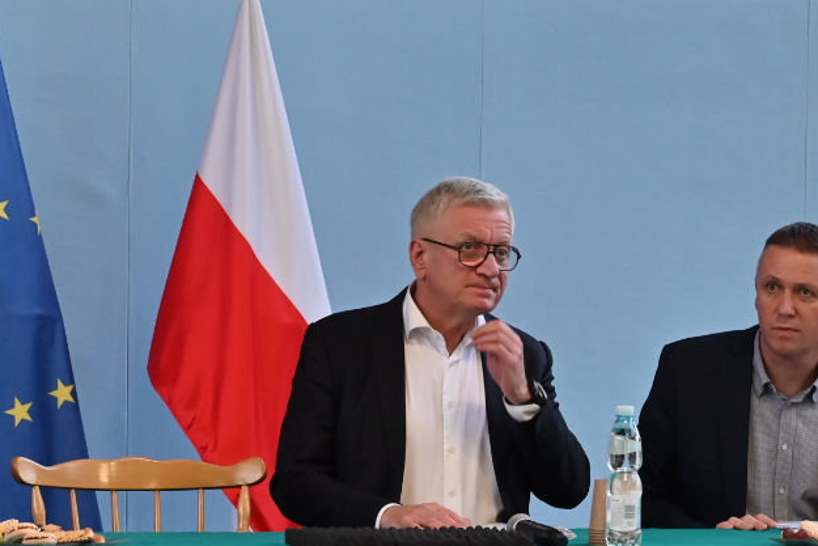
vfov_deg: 10.8
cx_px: 288
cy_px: 467
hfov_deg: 16.1
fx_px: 2886
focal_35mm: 127
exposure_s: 1/160
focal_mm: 49
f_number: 4
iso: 900
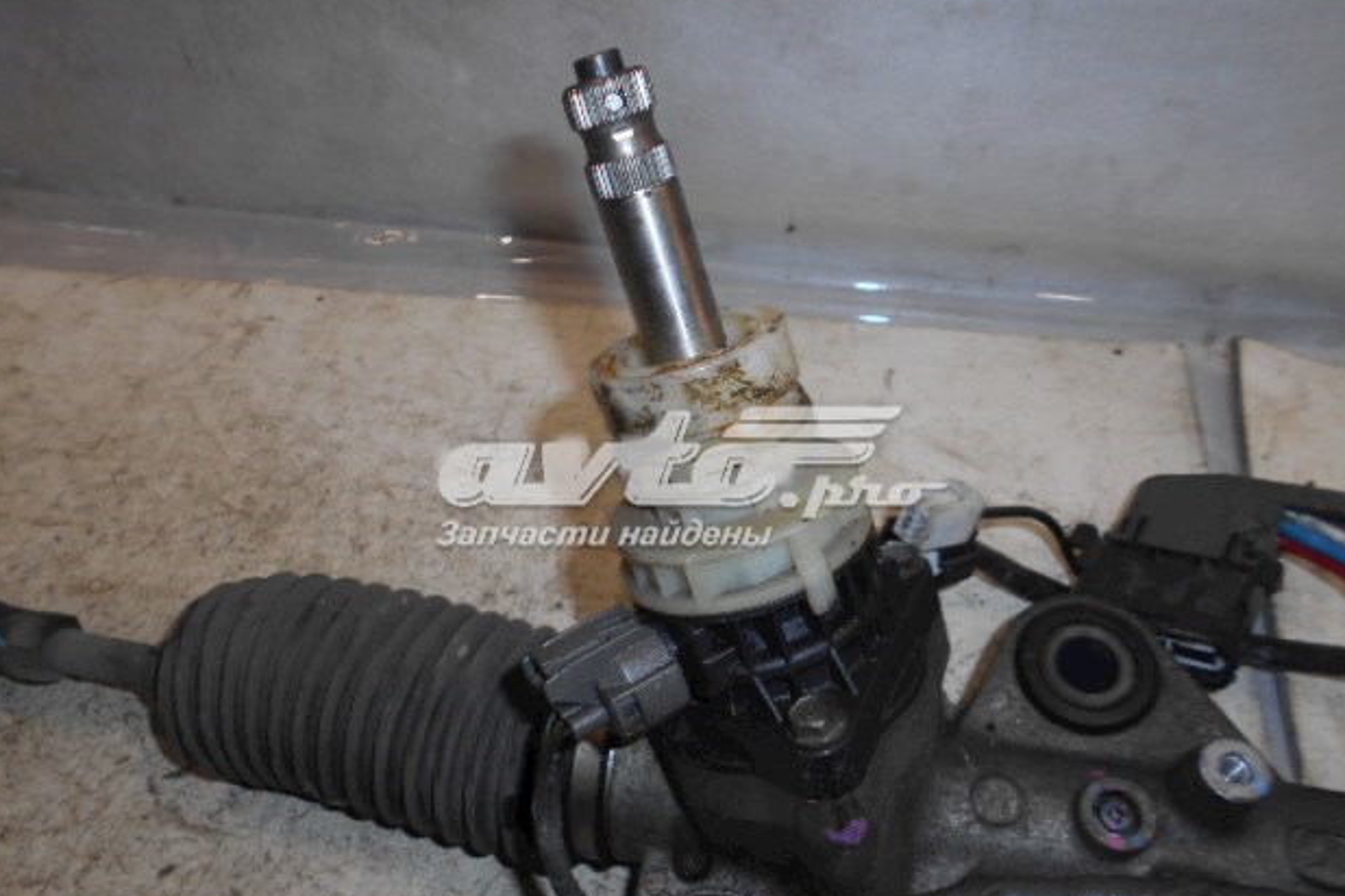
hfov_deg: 65.5
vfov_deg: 46.4
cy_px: 472
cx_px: 686
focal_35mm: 28
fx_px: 1046
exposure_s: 1/25
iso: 80
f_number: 3.2
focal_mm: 4.6
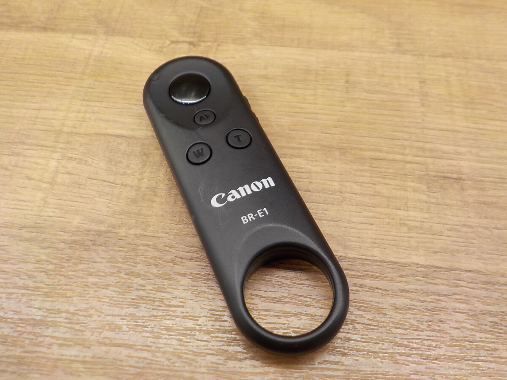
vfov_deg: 46.8
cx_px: 254
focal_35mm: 30
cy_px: 190
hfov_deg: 60.0
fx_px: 439
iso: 125
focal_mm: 4.1
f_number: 3.3
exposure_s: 1/30
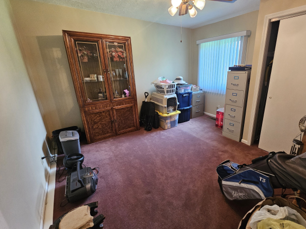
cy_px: 113
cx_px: 174
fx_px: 133
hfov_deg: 97.6
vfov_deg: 81.7
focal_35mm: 15
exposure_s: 1/40
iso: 400
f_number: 2.2
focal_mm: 2.2
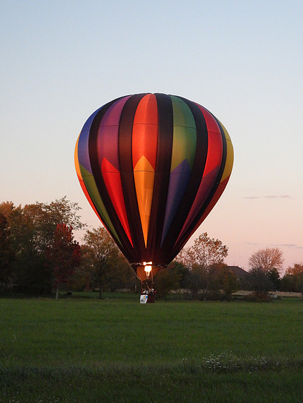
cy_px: 202
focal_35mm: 85
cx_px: 152
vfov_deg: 23.0
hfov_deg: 17.4
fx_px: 992
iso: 1100
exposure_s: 1/250
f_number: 3.5
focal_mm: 15.3
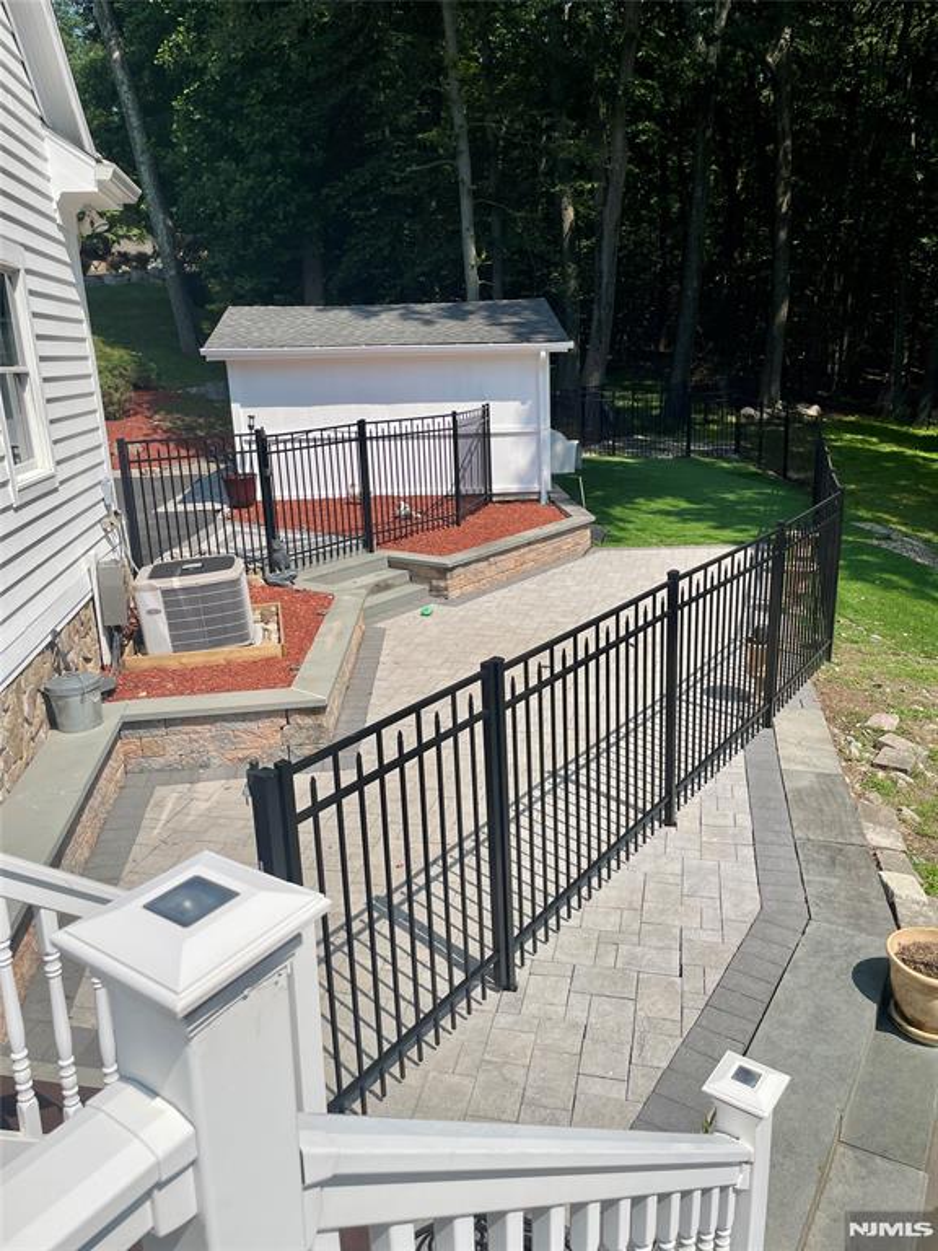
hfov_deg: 53.1
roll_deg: +1.7
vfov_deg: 67.3
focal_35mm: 26
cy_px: 626
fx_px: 939
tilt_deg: -14.2
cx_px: 469
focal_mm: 4.2
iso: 50
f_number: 1.6
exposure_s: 1/6494
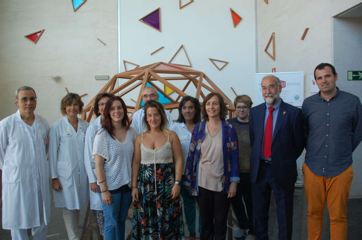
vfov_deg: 47.8
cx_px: 181
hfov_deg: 67.4
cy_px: 120
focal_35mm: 27
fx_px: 271
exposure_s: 1/80
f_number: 4.5
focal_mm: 18
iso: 400
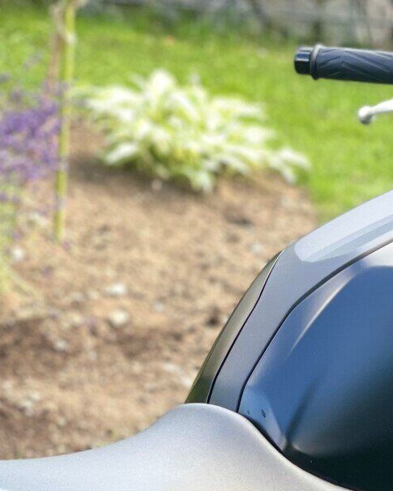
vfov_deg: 9.6
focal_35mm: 201
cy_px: 410
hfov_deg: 7.7
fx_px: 2922
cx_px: 265
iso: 64
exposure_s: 1/121
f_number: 2.2
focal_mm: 7.5
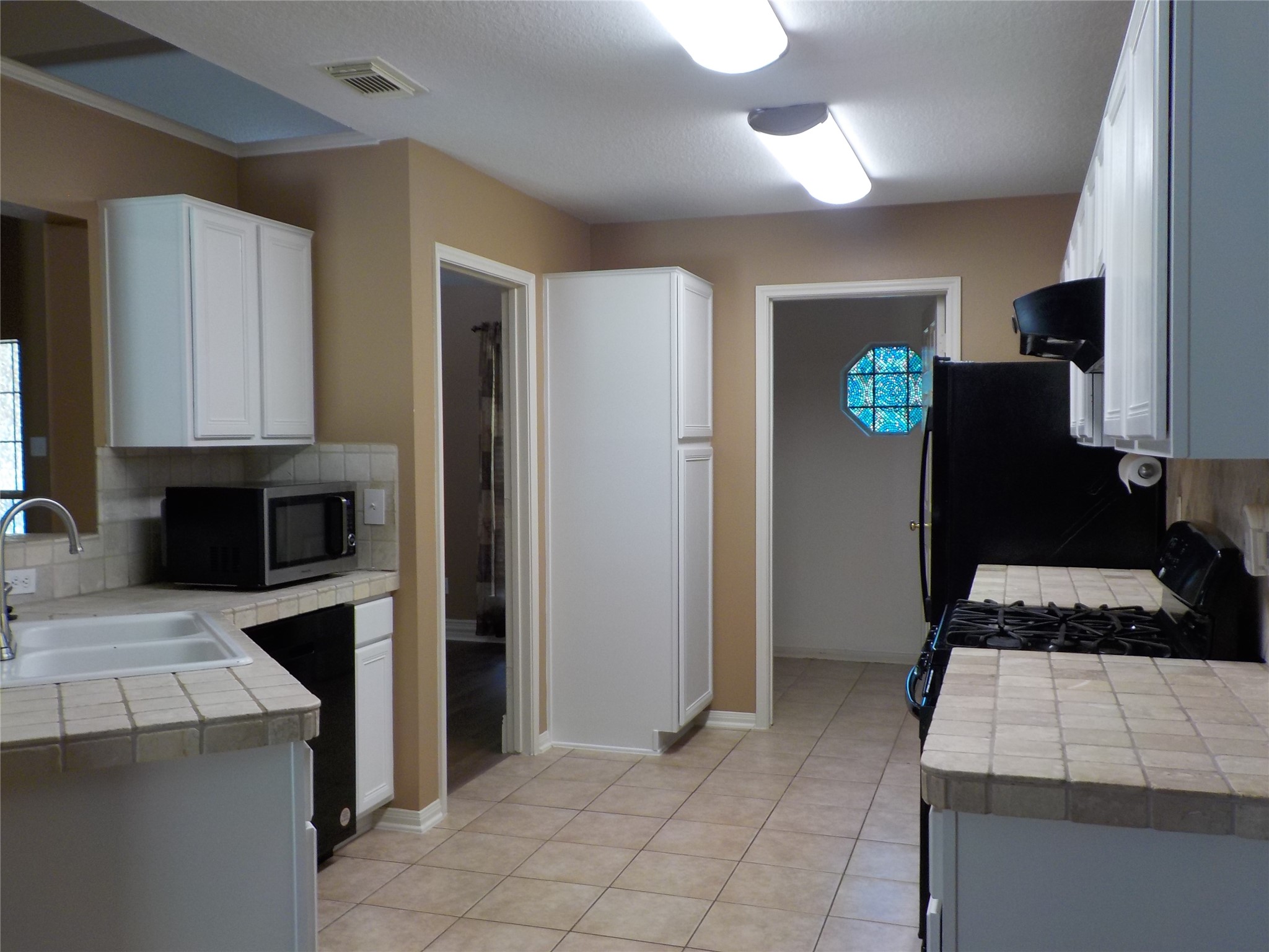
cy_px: 476
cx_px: 634
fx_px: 1100
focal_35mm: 30
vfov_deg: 46.8
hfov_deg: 60.0
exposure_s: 1/30
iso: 125
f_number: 3.3
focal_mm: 4.1
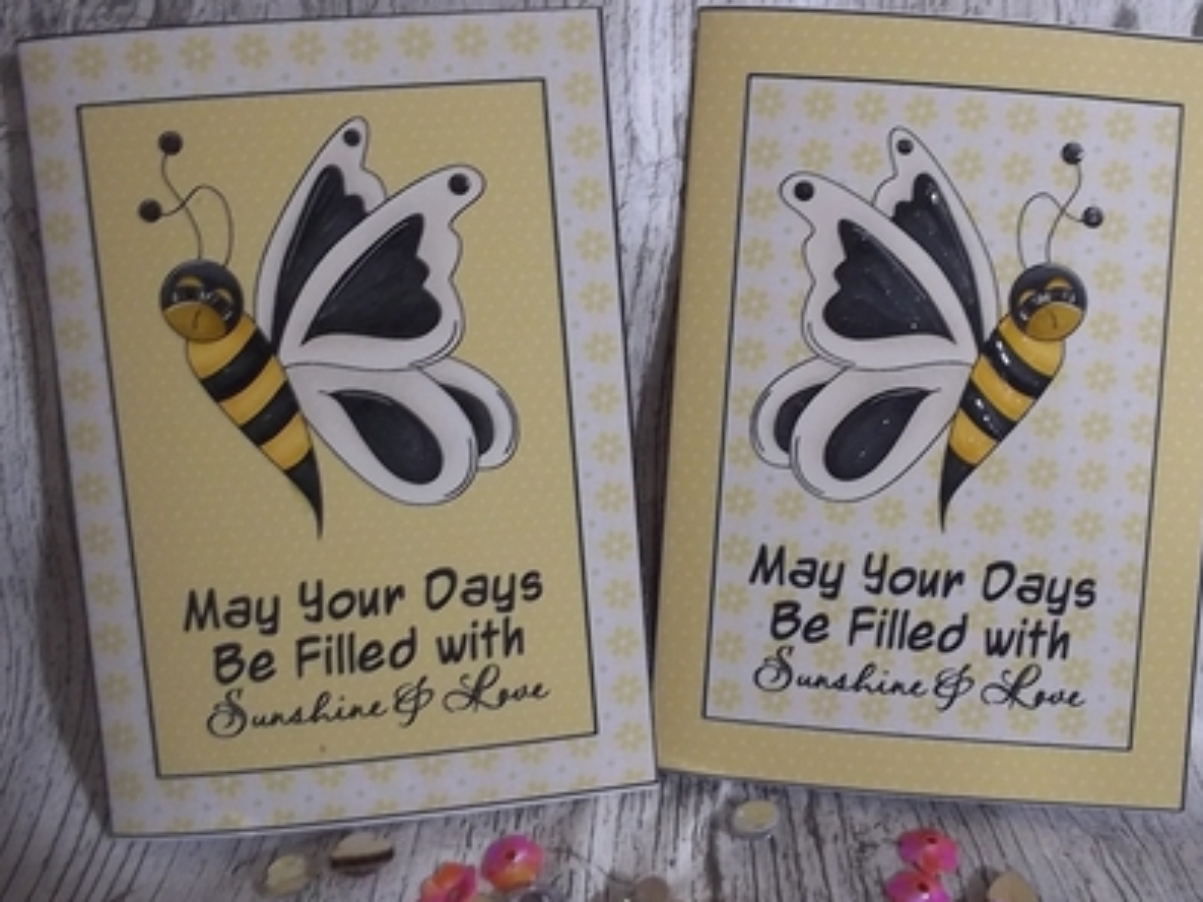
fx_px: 1146
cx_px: 667
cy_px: 425
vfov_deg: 42.9
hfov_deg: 55.2
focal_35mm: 33
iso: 274
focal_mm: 4.1
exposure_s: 1/8
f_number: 3.3
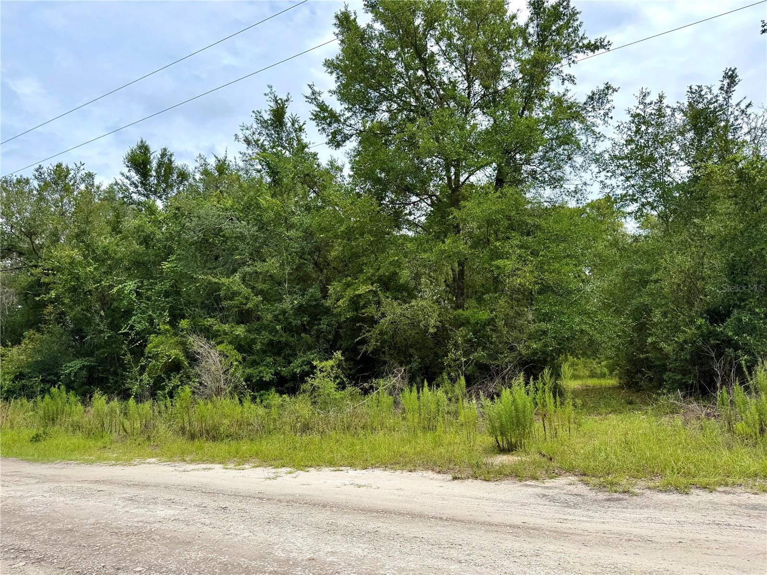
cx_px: 384
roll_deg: +2.7
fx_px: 532
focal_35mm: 24
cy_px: 288
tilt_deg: +8.8
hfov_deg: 71.6
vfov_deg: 56.8
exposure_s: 1/3584
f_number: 1.78
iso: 80
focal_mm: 6.76
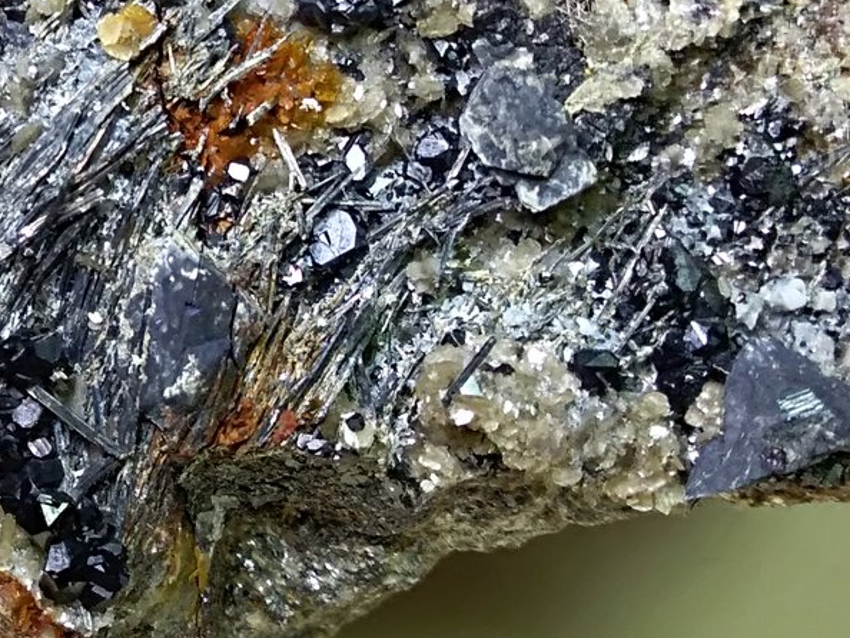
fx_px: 1720
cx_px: -109
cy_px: 86
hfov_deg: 25.5
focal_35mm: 70
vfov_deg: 20.7
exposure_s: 1/100
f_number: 2
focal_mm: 3.54
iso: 170
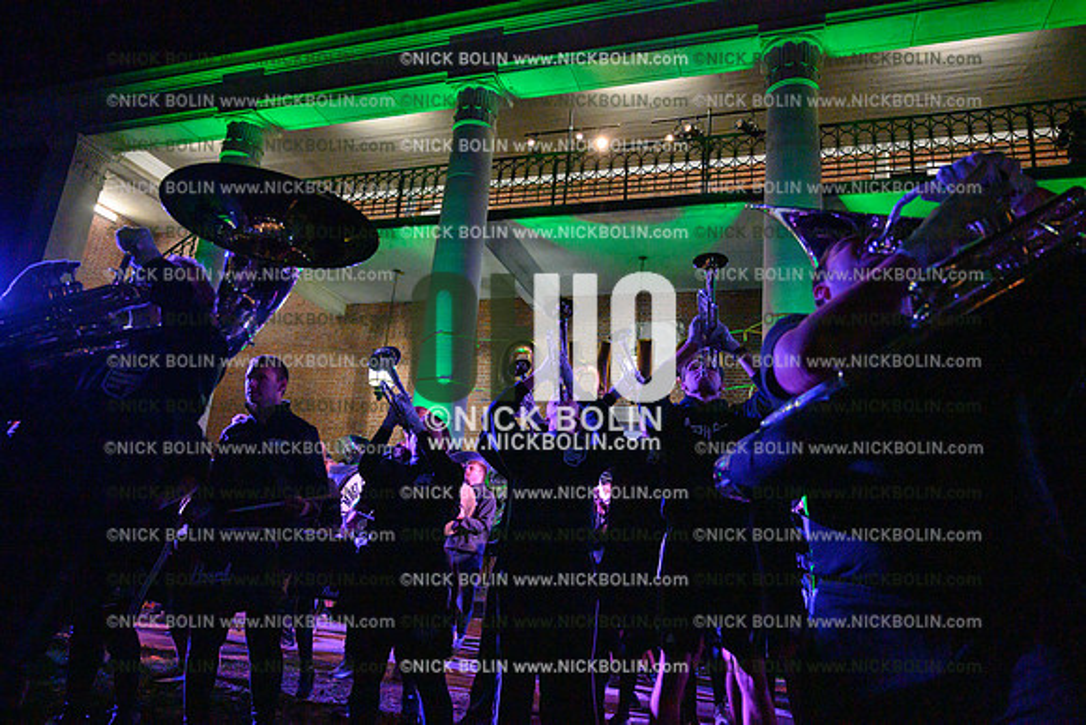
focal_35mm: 24
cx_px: 543
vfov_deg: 53.2
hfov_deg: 73.7
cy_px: 362
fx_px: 724
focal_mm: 24
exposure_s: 1/500
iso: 12800
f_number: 4
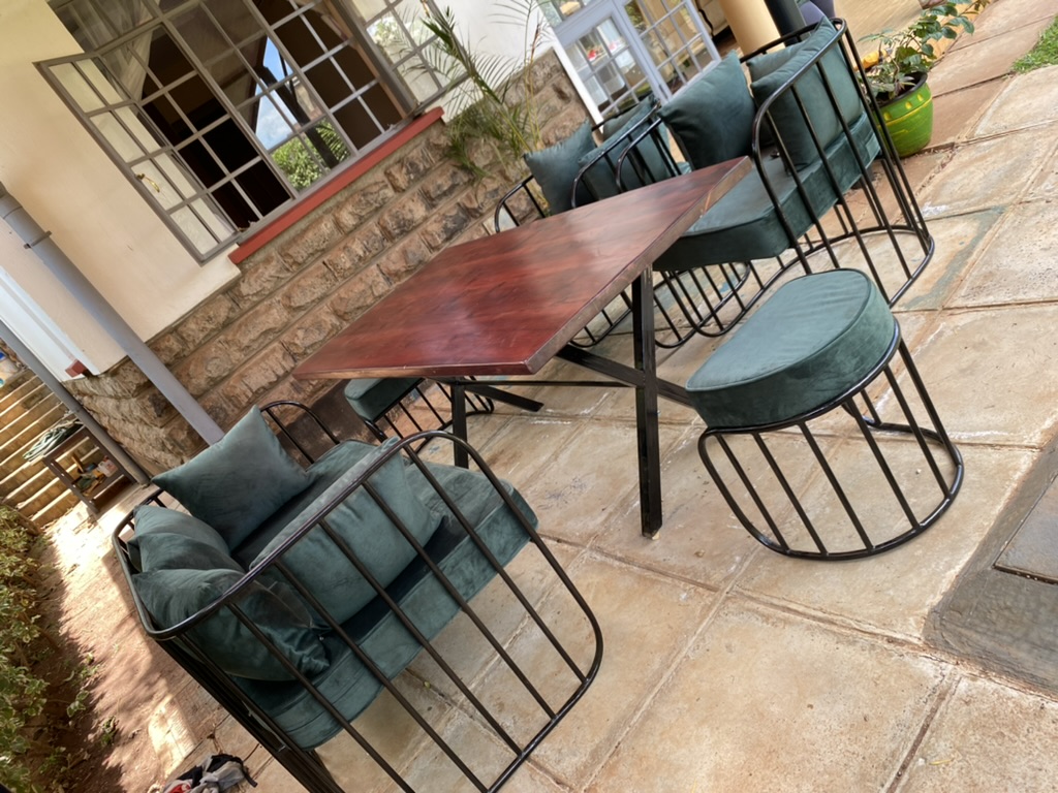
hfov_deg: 67.3
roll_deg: +35.8
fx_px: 795
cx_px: 529
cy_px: 396
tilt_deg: -19.1
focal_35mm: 26
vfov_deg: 53.1
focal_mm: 4.25
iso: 50
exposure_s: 1/122
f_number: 1.8
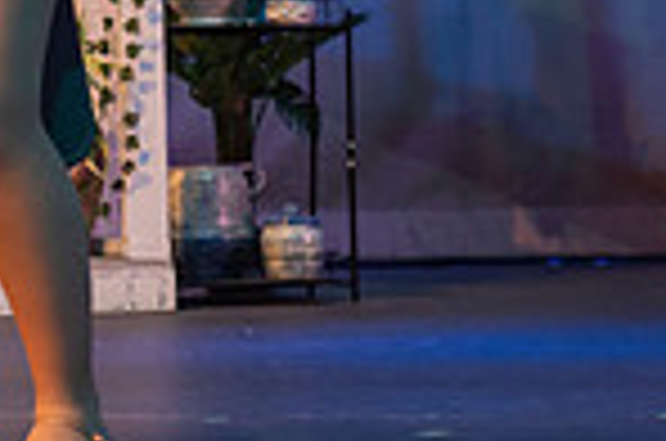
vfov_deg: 3.2
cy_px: -237
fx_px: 7864
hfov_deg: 4.8
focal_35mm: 426
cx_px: -465
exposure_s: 1/250
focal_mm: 100
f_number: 2.8
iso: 1000
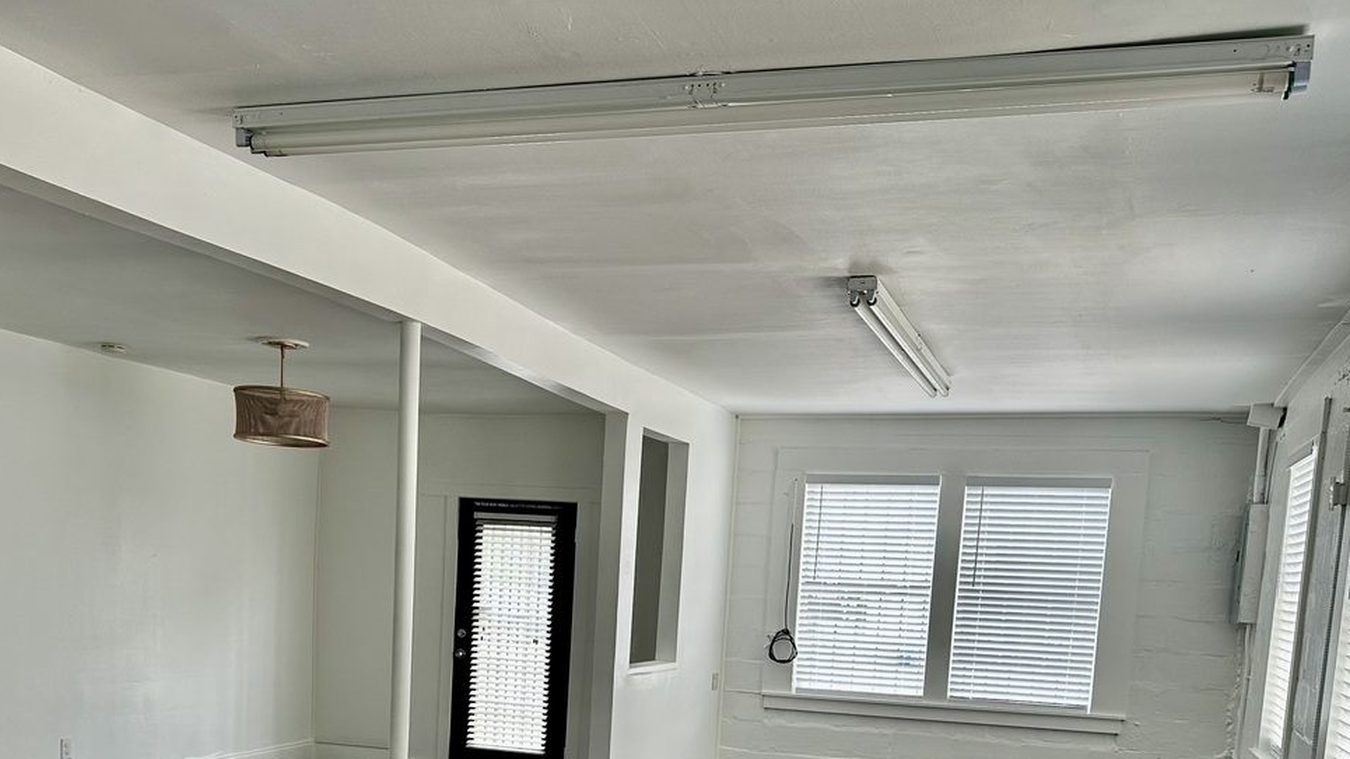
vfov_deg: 28.6
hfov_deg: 51.5
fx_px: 1396
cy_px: 752
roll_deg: -2.7
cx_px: 607
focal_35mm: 39
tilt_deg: -7.1
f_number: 1.78
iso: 80
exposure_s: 1/121
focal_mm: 6.86
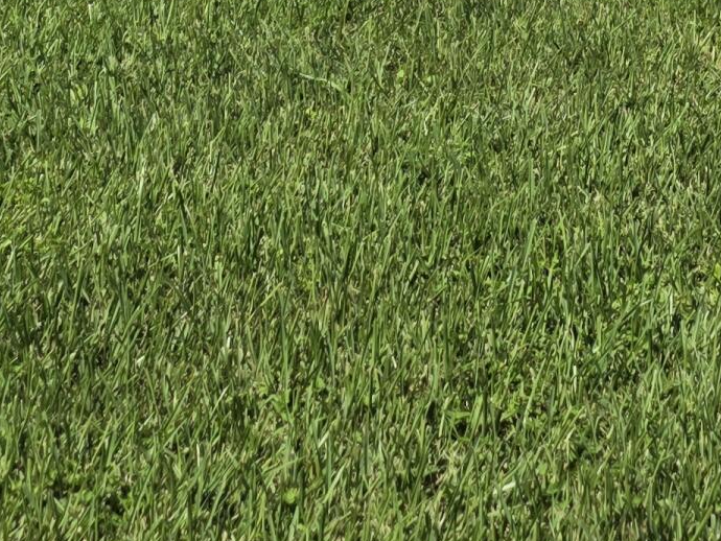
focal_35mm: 100
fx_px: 2084
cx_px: 391
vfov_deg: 12.7
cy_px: -578
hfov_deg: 19.6
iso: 80
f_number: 1.7
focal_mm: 6.25
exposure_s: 1/7061
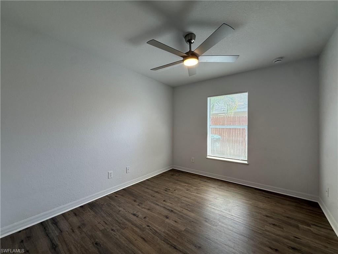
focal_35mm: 14
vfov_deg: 85.7
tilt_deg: -0.5
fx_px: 137
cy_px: 127
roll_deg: -0.8
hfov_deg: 102.1
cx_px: 169
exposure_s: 1/124
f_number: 2.2
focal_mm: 2.22
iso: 64
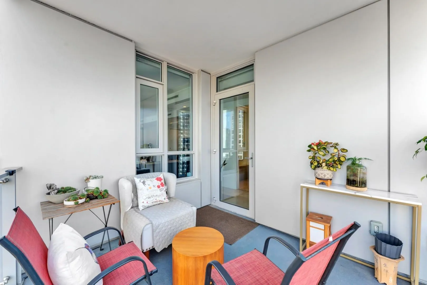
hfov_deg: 101.5
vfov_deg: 78.5
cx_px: 214
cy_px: 142
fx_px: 174
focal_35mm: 15
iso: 400
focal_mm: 14.7
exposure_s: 1/160
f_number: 8
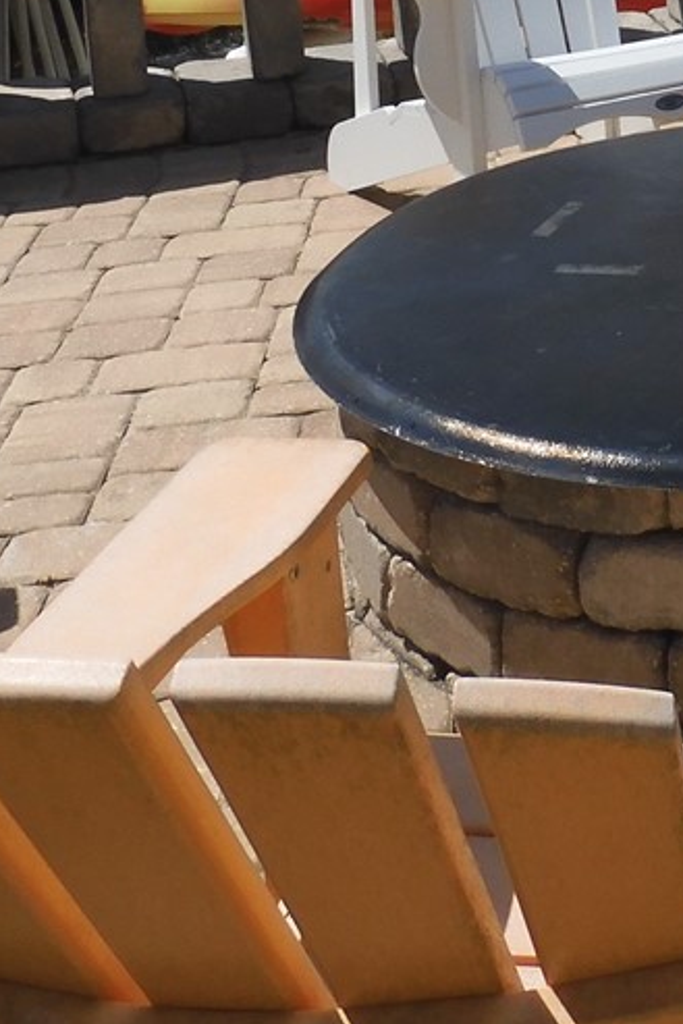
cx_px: 1044
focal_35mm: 81
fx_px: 2303
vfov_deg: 23.2
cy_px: -168
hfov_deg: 15.5
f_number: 4
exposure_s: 1/1600
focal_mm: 4.3
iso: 100
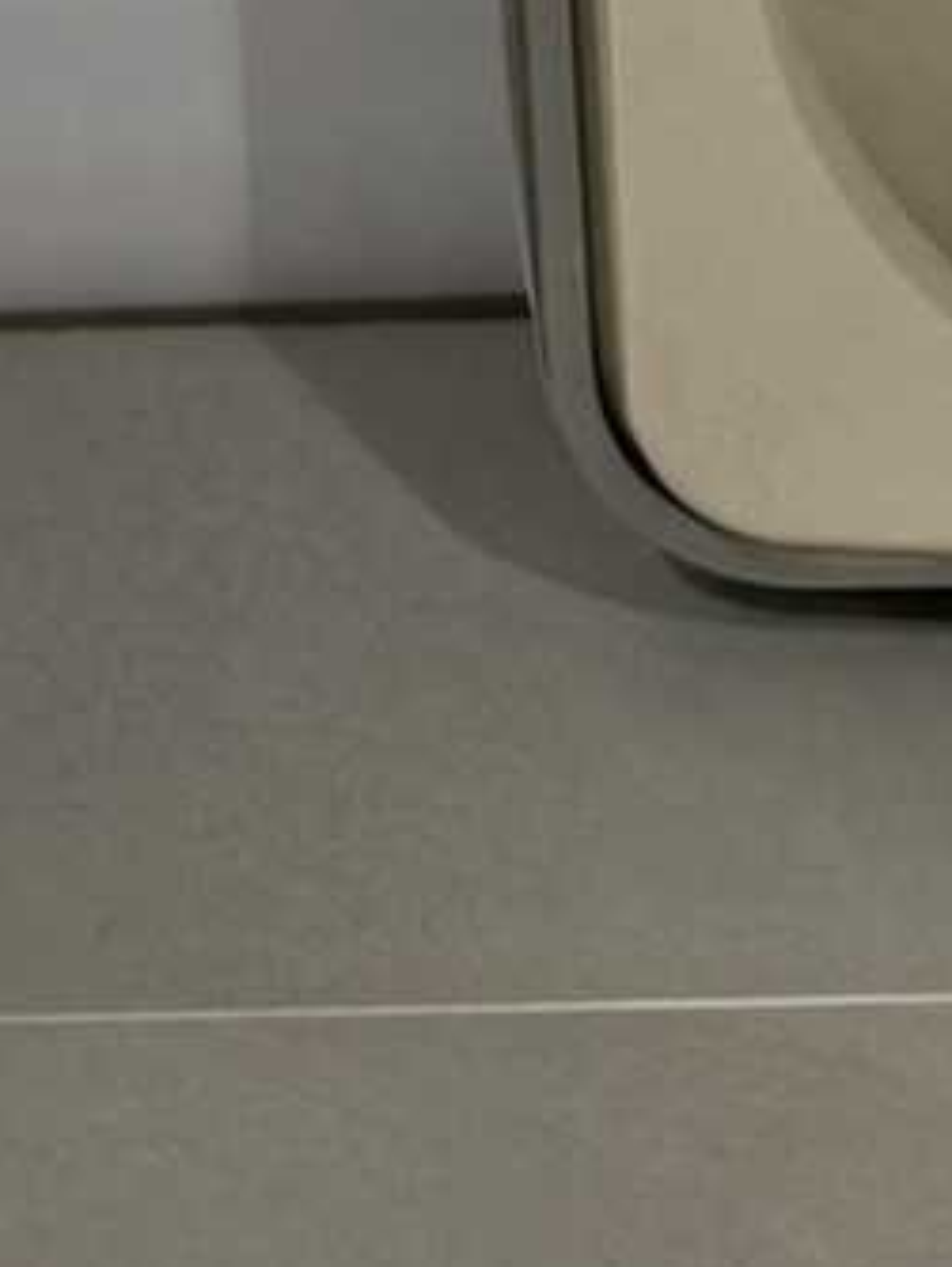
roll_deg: +2.9
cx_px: 1453
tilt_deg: -16.7
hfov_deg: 9.8
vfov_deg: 10.5
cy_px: -2261
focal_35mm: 147
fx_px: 5383
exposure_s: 1/270
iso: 64
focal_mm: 6.76
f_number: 1.78
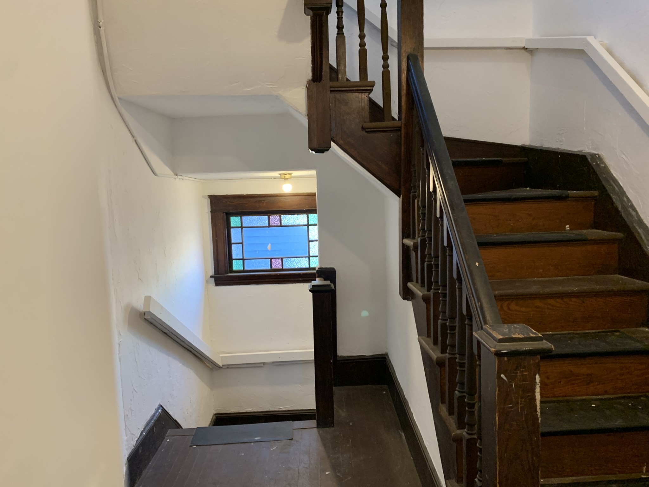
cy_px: 244
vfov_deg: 53.1
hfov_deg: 67.3
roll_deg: +1.7
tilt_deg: -6.5
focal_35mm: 26
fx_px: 487
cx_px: 324
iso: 250
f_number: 1.8
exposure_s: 1/60
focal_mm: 4.25
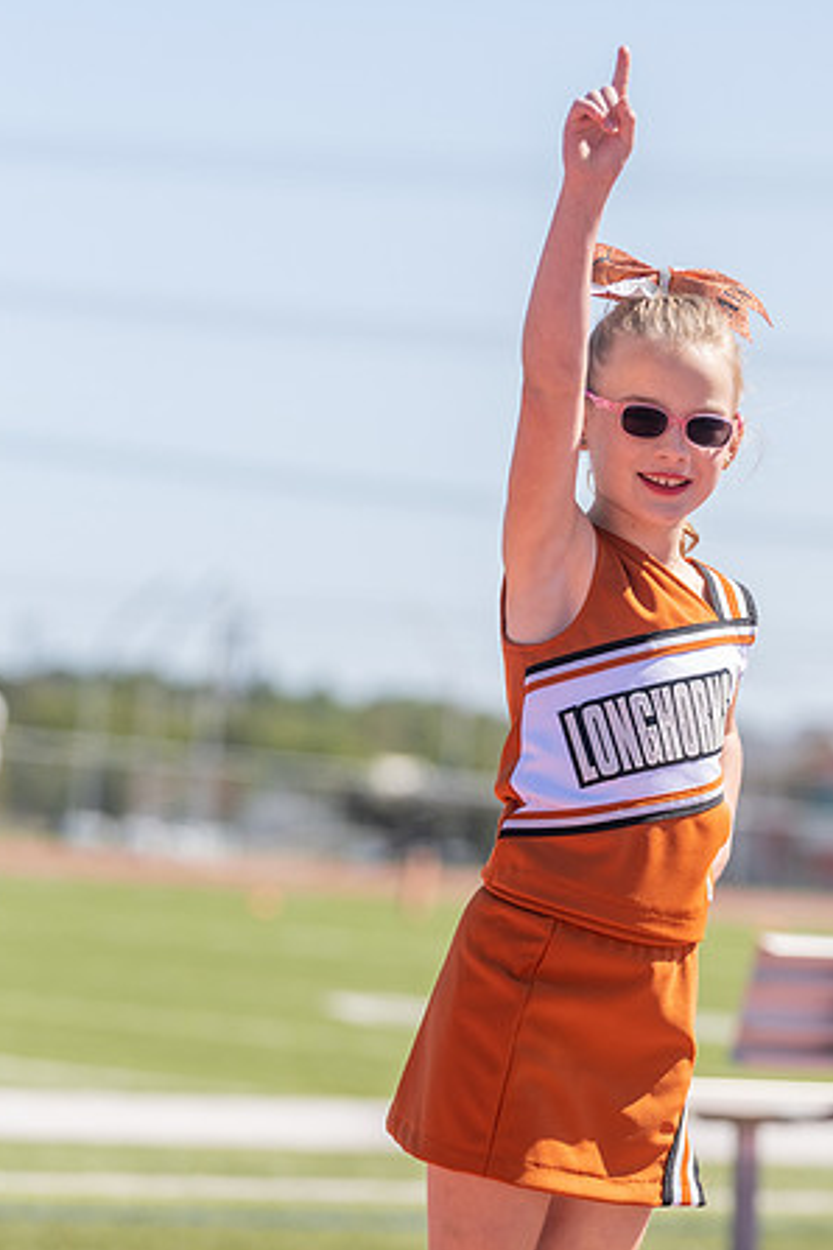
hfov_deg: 5.9
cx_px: 602
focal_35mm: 232
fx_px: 8052
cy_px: 616
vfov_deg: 8.9
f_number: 4
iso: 125
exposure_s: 1/1000
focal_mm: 151
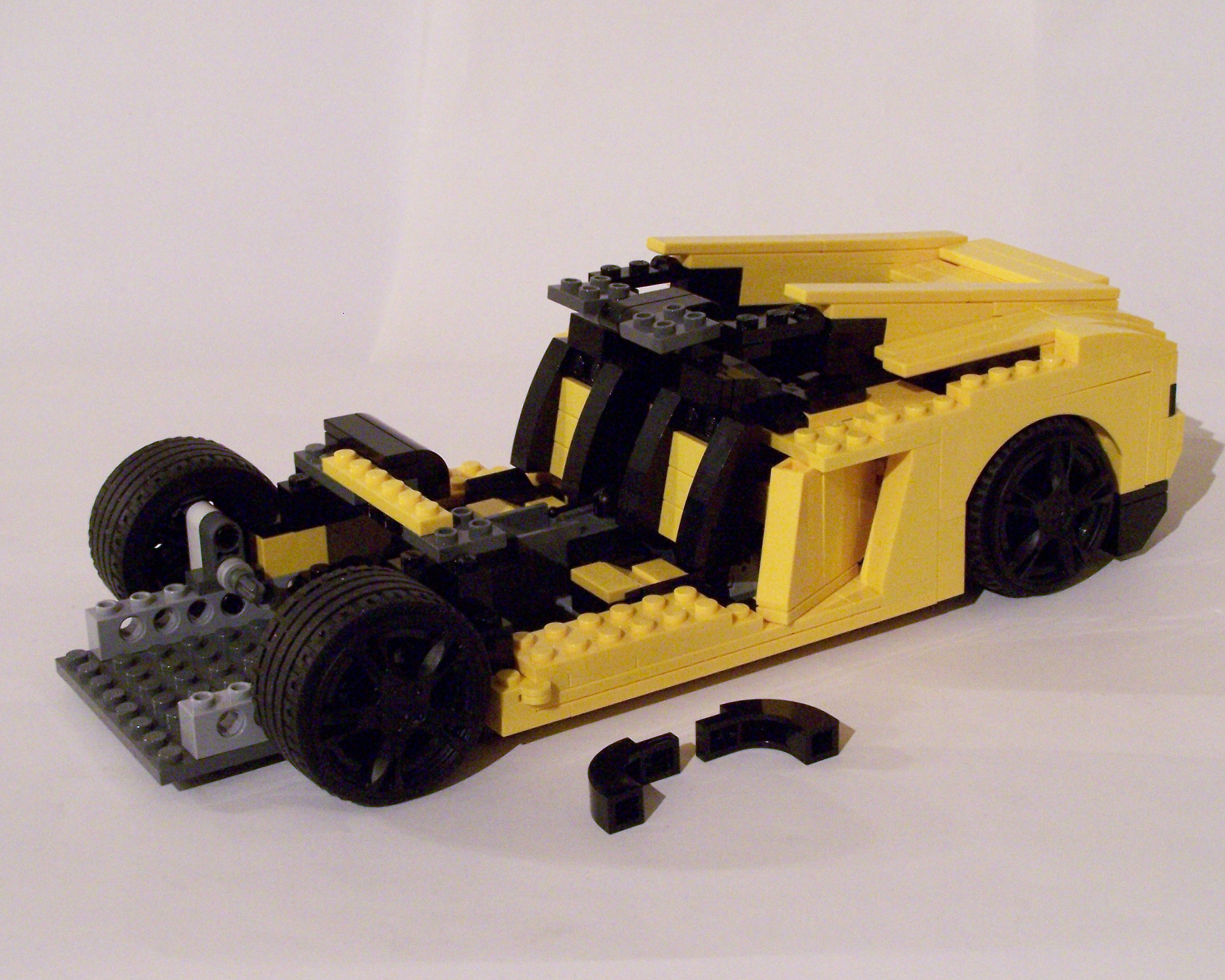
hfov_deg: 30.5
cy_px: 489
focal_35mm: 62
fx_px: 2248
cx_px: 646
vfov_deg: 24.6
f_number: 4
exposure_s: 1/8
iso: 400
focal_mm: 9.8
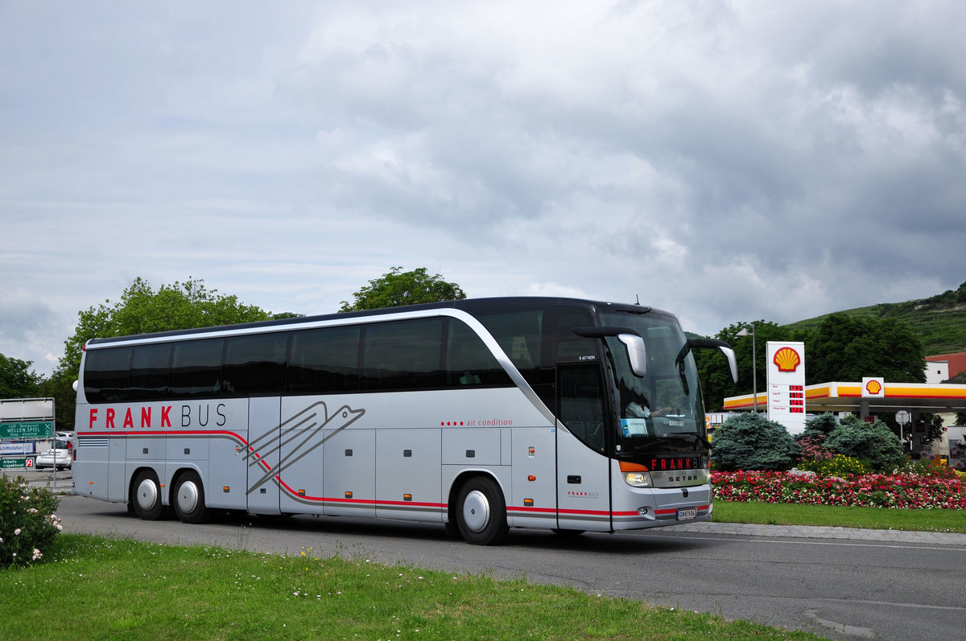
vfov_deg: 34.1
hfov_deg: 49.6
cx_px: 483
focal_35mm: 39
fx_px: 1045
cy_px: 320
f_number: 4
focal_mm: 26
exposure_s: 1/2000
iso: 200
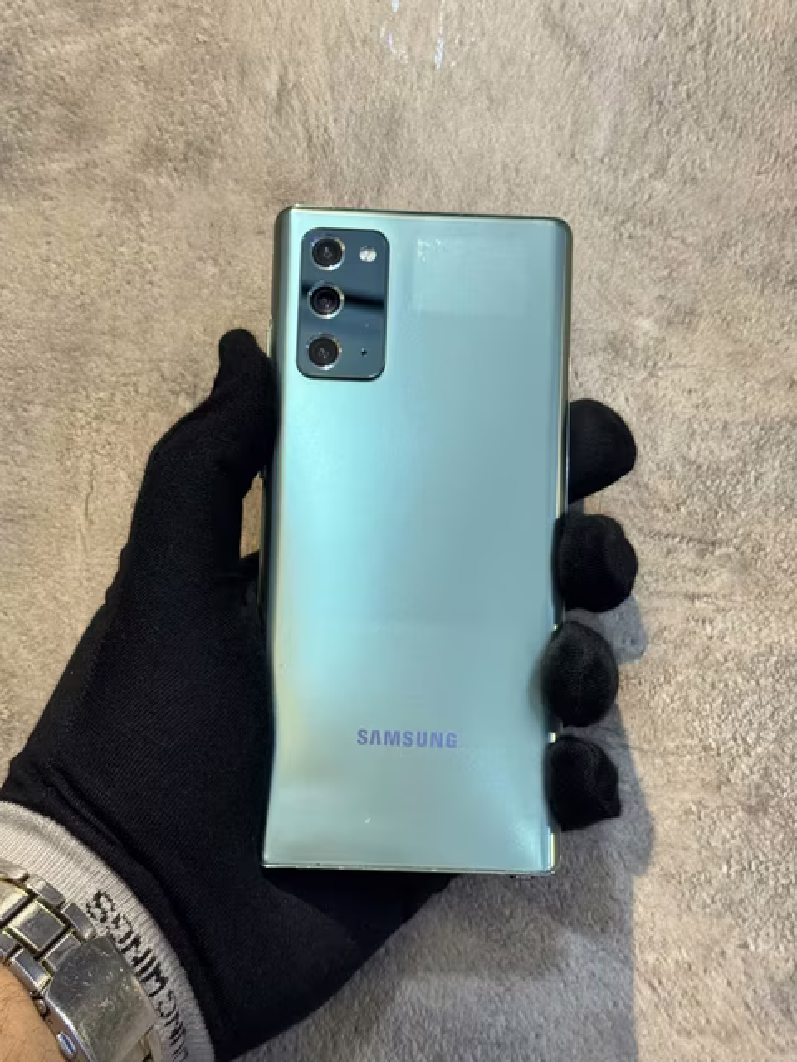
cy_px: 531
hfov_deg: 30.3
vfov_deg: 39.7
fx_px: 1474
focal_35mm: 48
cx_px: 398
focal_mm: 6.76
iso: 100
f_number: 1.78
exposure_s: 1/50
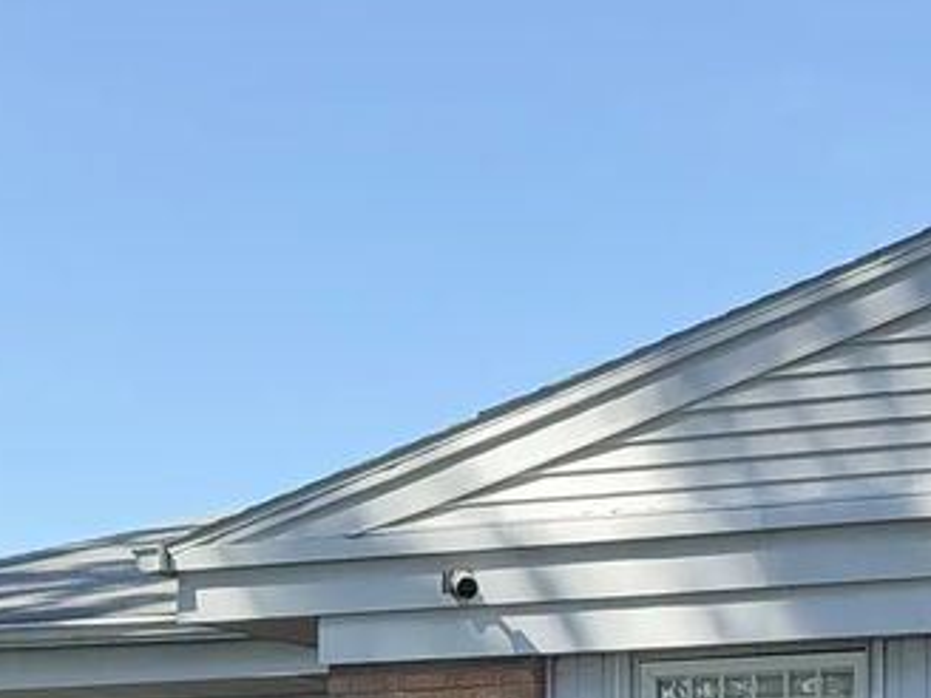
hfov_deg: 12.9
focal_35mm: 150
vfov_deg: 9.6
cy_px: 1016
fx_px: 4034
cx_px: 1070
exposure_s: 1/1838
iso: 100
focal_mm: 6.76
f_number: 1.78
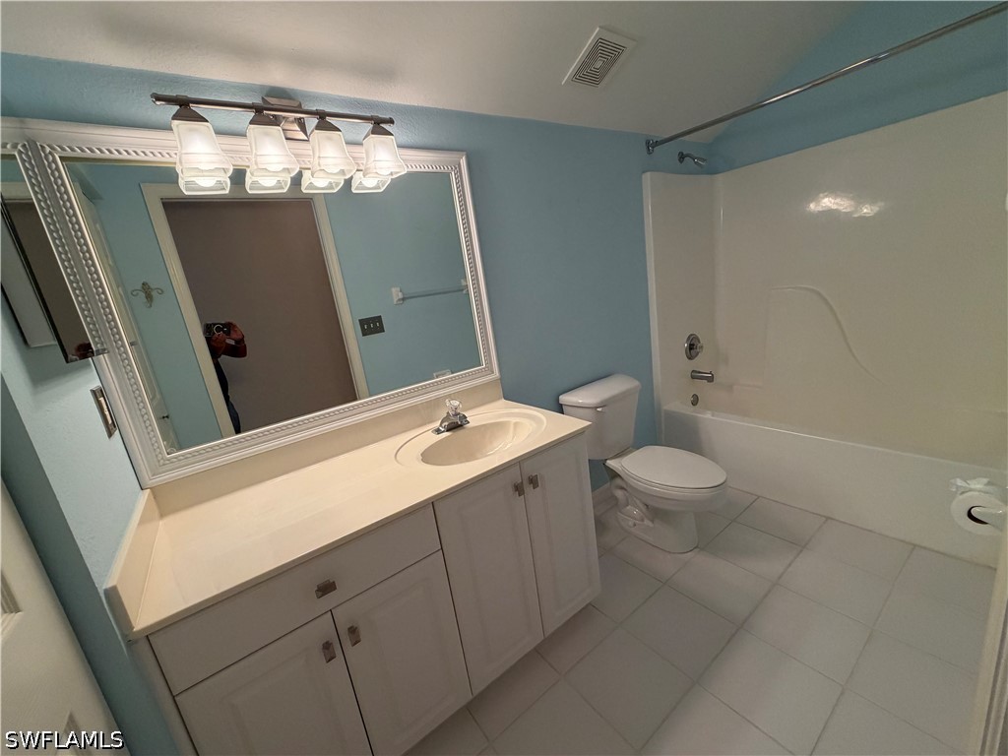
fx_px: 408
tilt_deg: -13.1
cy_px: 378
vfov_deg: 85.7
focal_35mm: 14
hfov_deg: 102.1
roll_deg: +9.1
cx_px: 504
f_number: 2.2
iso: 250
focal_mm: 2.22
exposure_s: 1/120
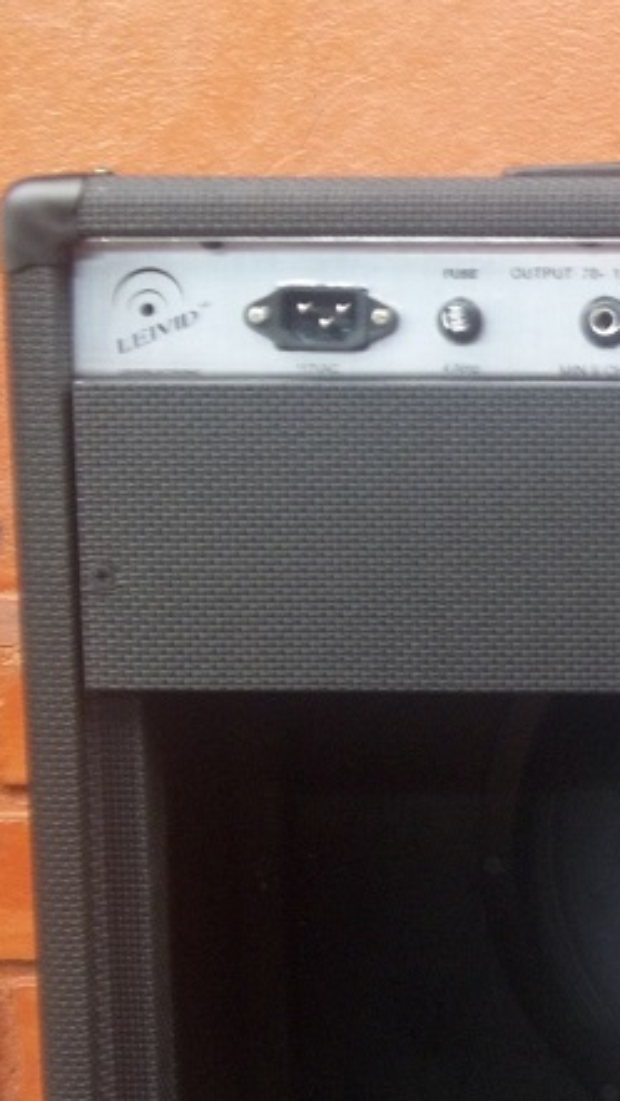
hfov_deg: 15.9
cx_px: 799
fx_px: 2102
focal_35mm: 72
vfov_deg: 29.3
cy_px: 605
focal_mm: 7.1
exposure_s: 1/10
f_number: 3.2
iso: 160
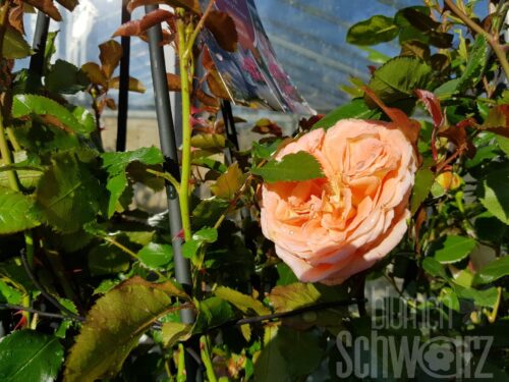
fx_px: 382
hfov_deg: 67.3
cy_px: 191
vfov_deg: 53.1
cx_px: 254
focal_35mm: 26
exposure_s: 1/2840
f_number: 1.7
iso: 40
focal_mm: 4.2
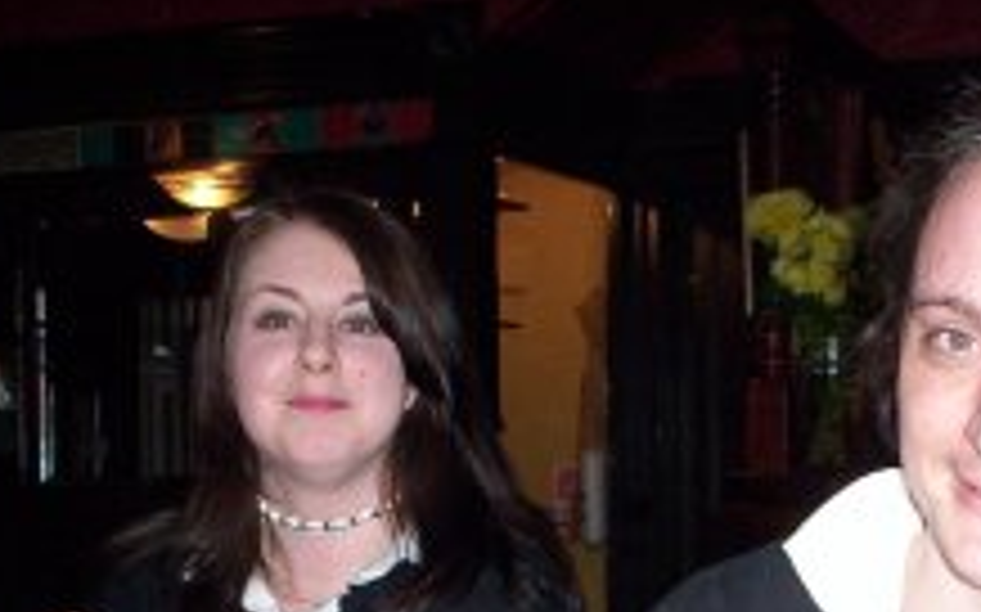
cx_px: 760
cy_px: 626
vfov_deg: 17.2
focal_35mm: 74
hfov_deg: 27.4
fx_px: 1977
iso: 140
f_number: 4.5
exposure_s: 1/60
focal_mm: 4.99
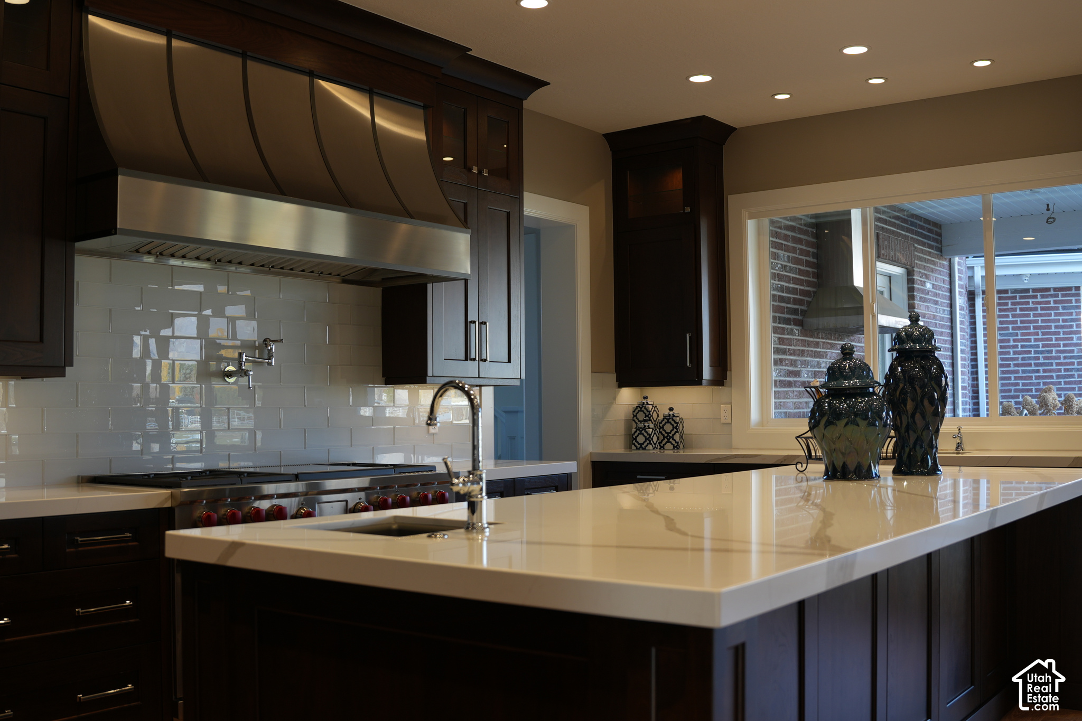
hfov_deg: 53.1
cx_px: 541
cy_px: 360
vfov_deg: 36.9
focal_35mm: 36
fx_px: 1082
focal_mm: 24
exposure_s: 1/50
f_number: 2.8
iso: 100
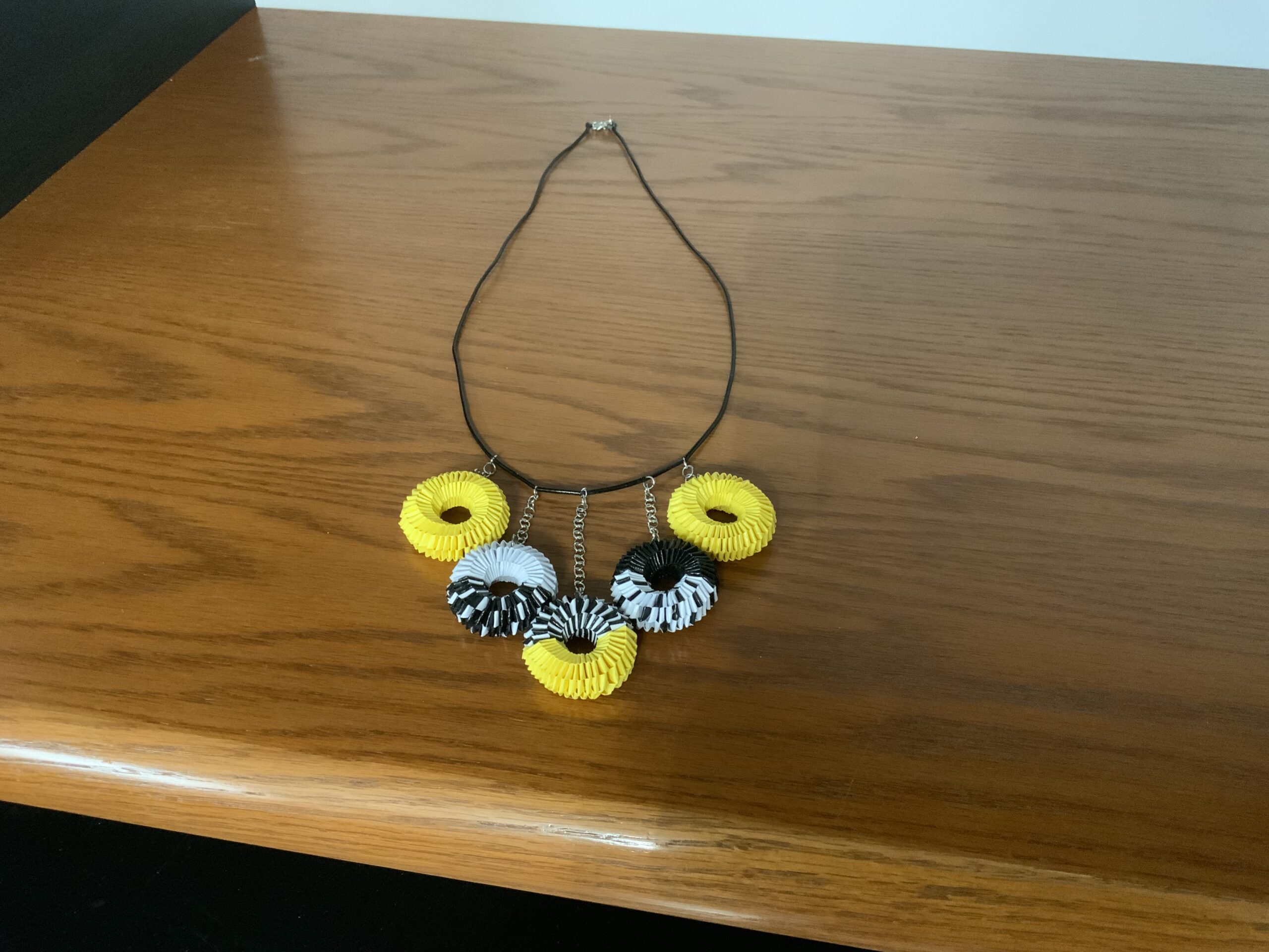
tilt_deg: -42.8
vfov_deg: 48.2
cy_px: 476
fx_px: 1063
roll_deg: +0.2
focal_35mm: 29
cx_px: 634
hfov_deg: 61.7
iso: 320
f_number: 1.8
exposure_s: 1/24
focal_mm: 3
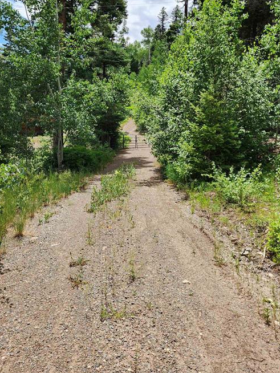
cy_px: 156
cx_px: 141
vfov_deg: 64.9
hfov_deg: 51.4
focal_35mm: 27
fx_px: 291
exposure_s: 1/970
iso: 20
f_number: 1.8
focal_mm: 5.4
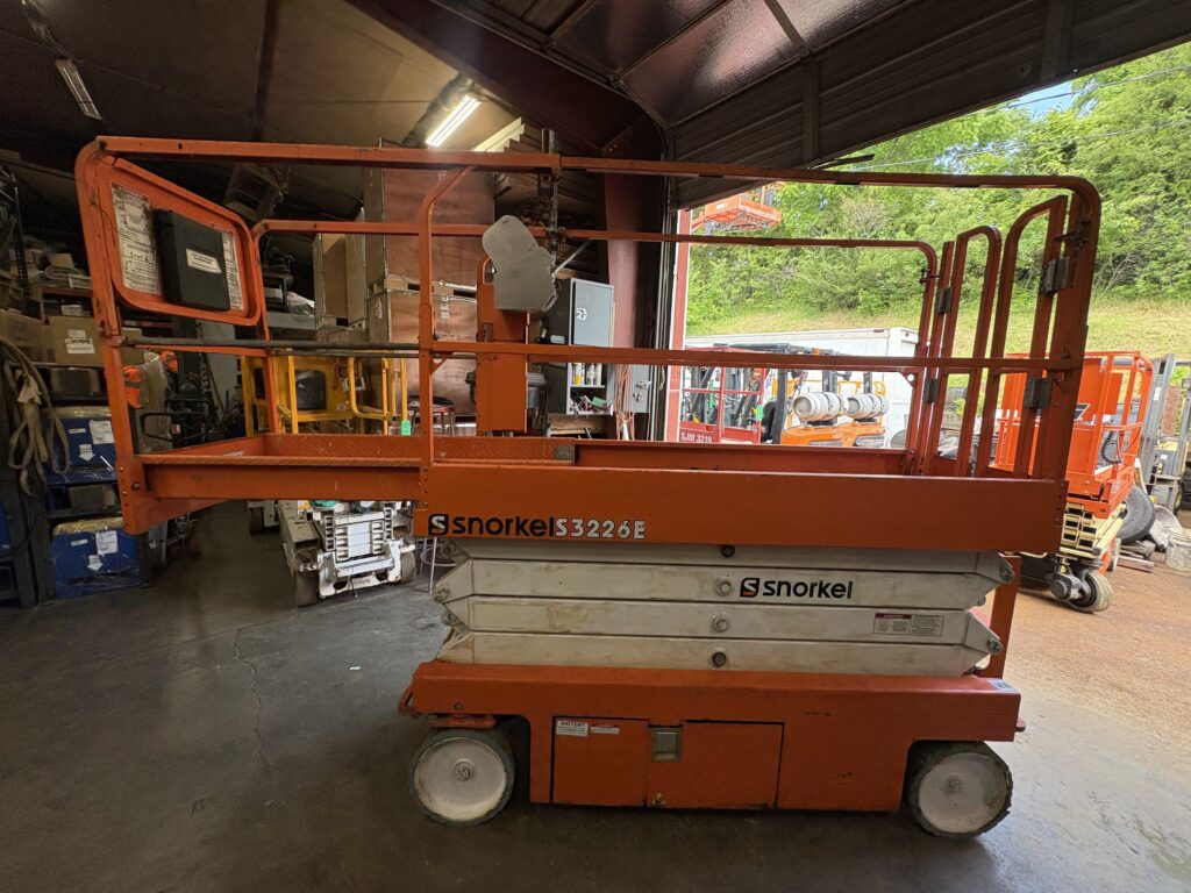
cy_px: 446
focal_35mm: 14
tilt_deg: -7.9
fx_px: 482
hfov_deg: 102.1
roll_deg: -1.6
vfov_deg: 85.7
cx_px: 596
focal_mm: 2.22
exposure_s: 1/120
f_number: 2.2
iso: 200
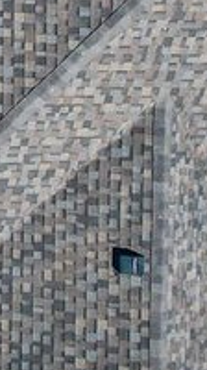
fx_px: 1831
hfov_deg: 4.9
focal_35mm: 187
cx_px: -948
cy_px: -113
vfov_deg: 11.2
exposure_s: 1/1600
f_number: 2.8
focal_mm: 8.4
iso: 130
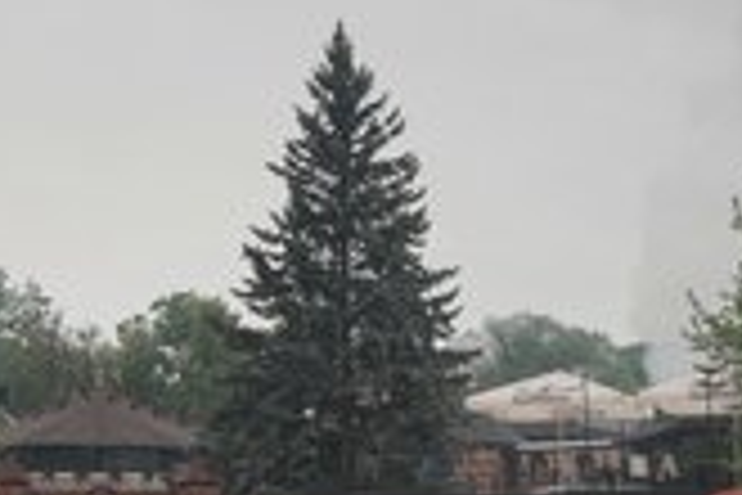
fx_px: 1649
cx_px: 81
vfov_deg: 17.0
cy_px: 362
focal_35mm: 80
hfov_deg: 24.7
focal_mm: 33
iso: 200
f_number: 4.5
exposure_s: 1/400
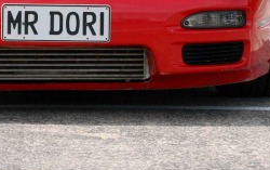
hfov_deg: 7.8
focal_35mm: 269
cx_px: 77
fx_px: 1979
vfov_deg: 4.9
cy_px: -31
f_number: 6.3
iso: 400
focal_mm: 55
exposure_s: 1/800
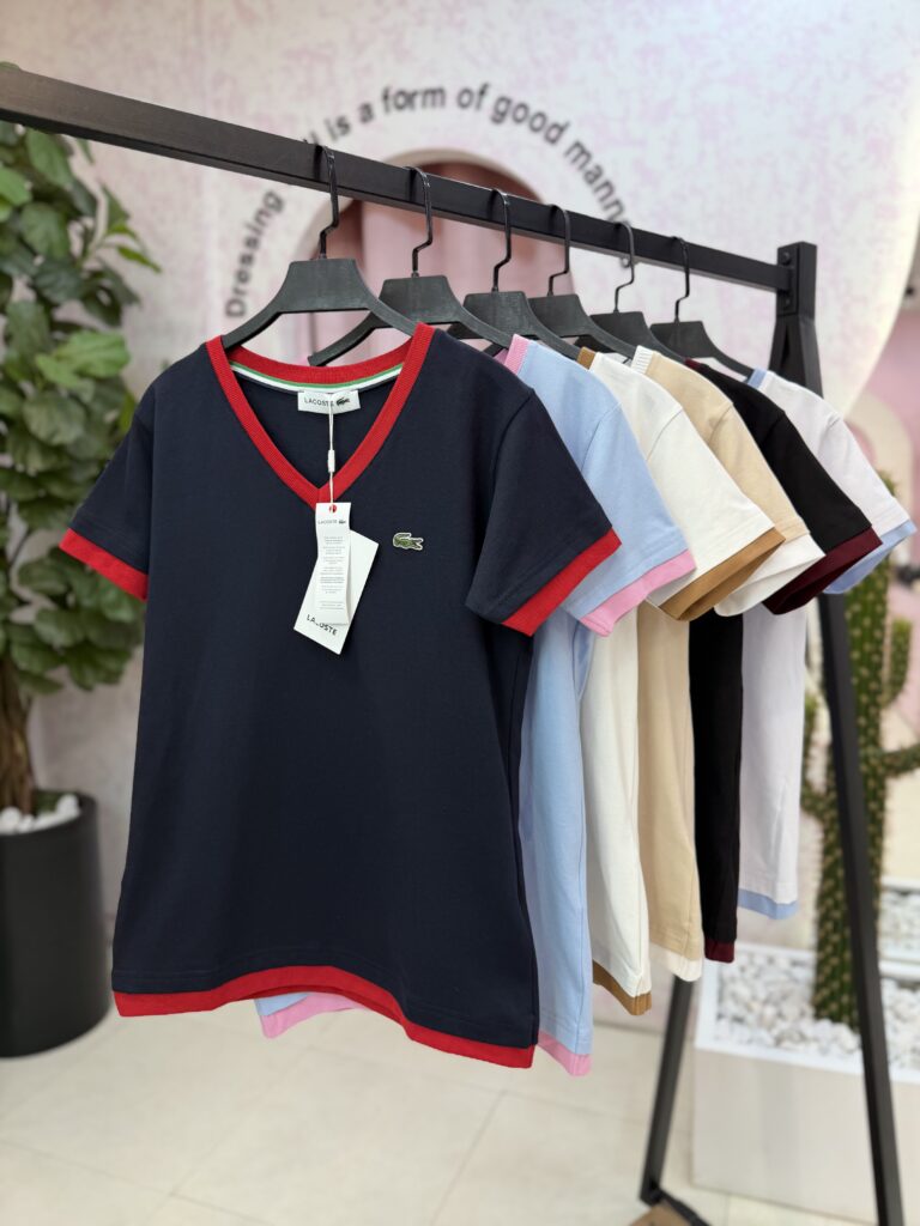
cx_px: 460
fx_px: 850
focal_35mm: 24
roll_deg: +1.3
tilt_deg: -6.1
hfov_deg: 56.8
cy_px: 613
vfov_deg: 71.6
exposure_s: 1/202
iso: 64
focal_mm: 6.76
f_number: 1.78
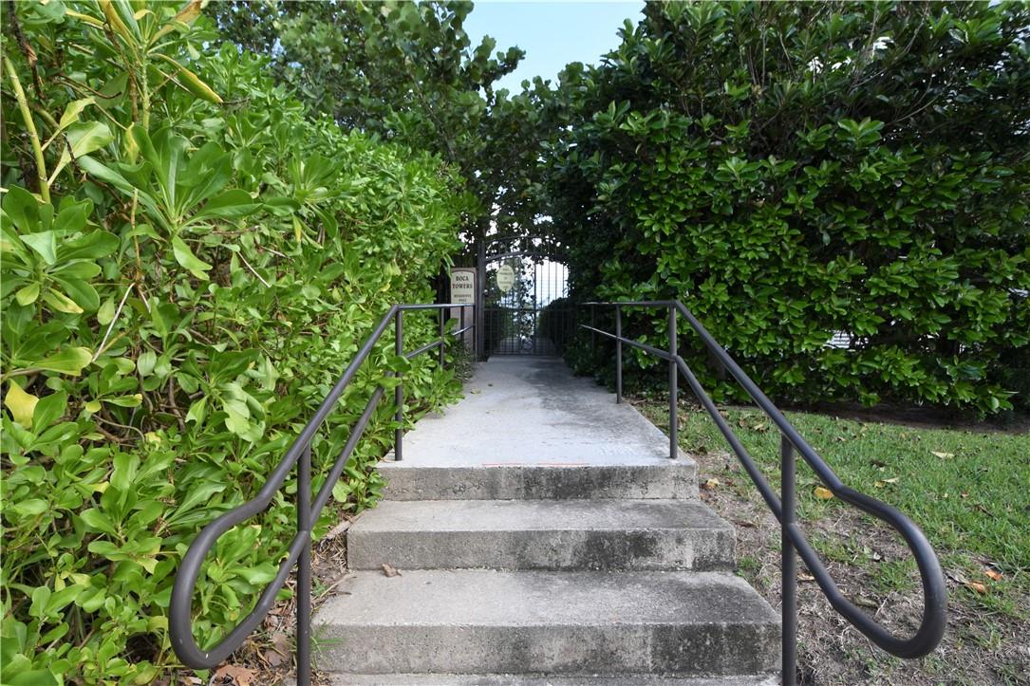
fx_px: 472
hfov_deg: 95.0
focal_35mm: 16
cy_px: 343
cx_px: 515
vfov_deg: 72.0
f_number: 6.3
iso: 200
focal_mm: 11
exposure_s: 1/160
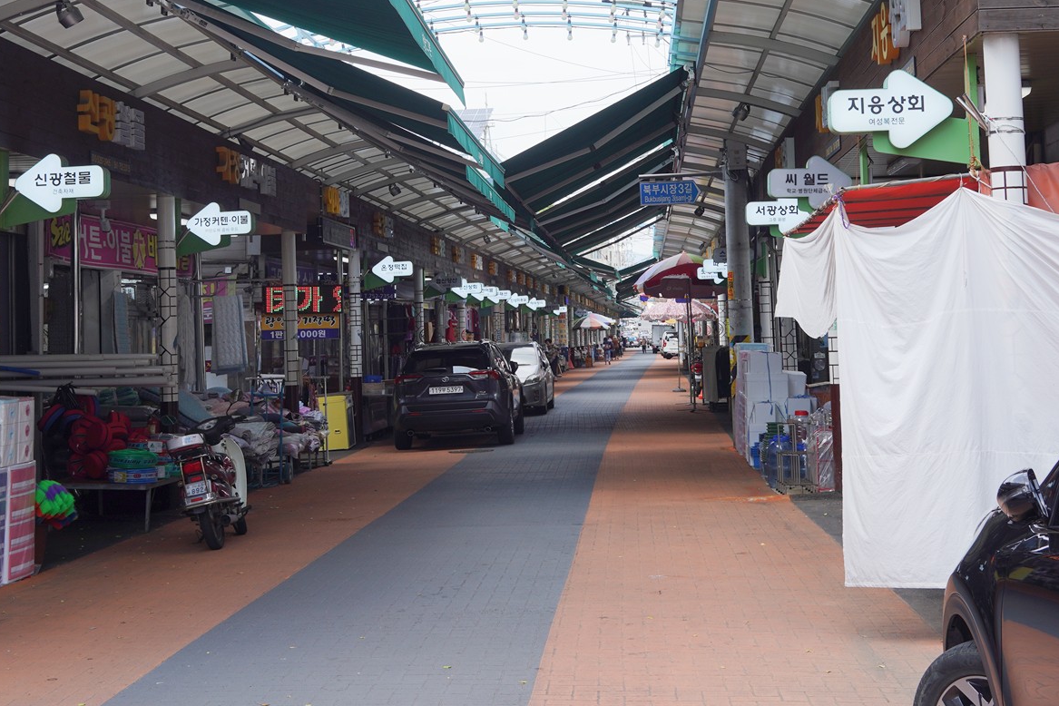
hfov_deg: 33.4
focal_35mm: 60
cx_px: 517
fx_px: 1765
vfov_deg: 22.4
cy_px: 164
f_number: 9
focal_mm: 35
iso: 100
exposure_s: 1/100
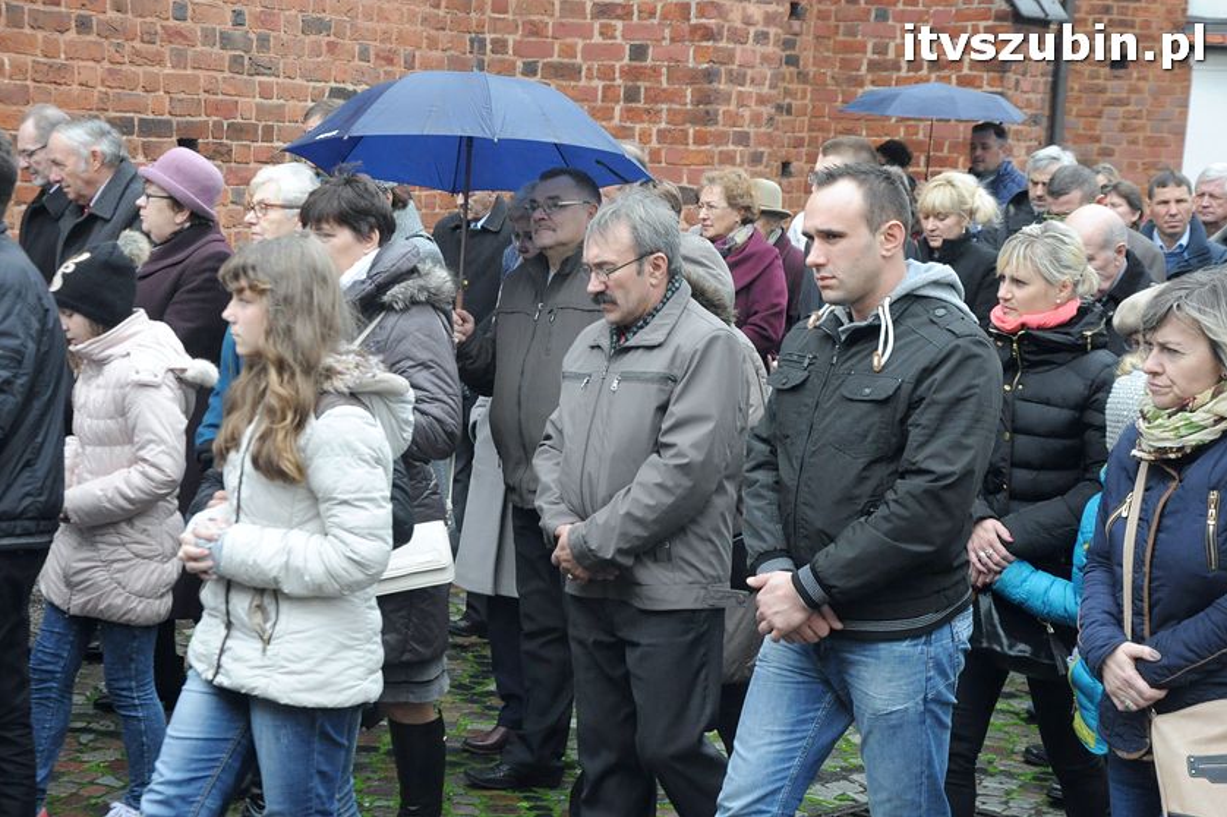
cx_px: 611
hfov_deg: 27.7
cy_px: 412
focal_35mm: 73
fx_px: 2487
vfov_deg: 18.7
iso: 1600
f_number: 6.3
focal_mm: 48
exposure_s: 1/160
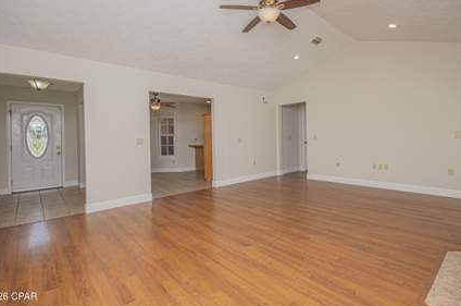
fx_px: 217
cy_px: 138
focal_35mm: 17
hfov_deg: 93.3
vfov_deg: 70.0
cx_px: 239
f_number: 8
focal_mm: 10
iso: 400
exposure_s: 1/160
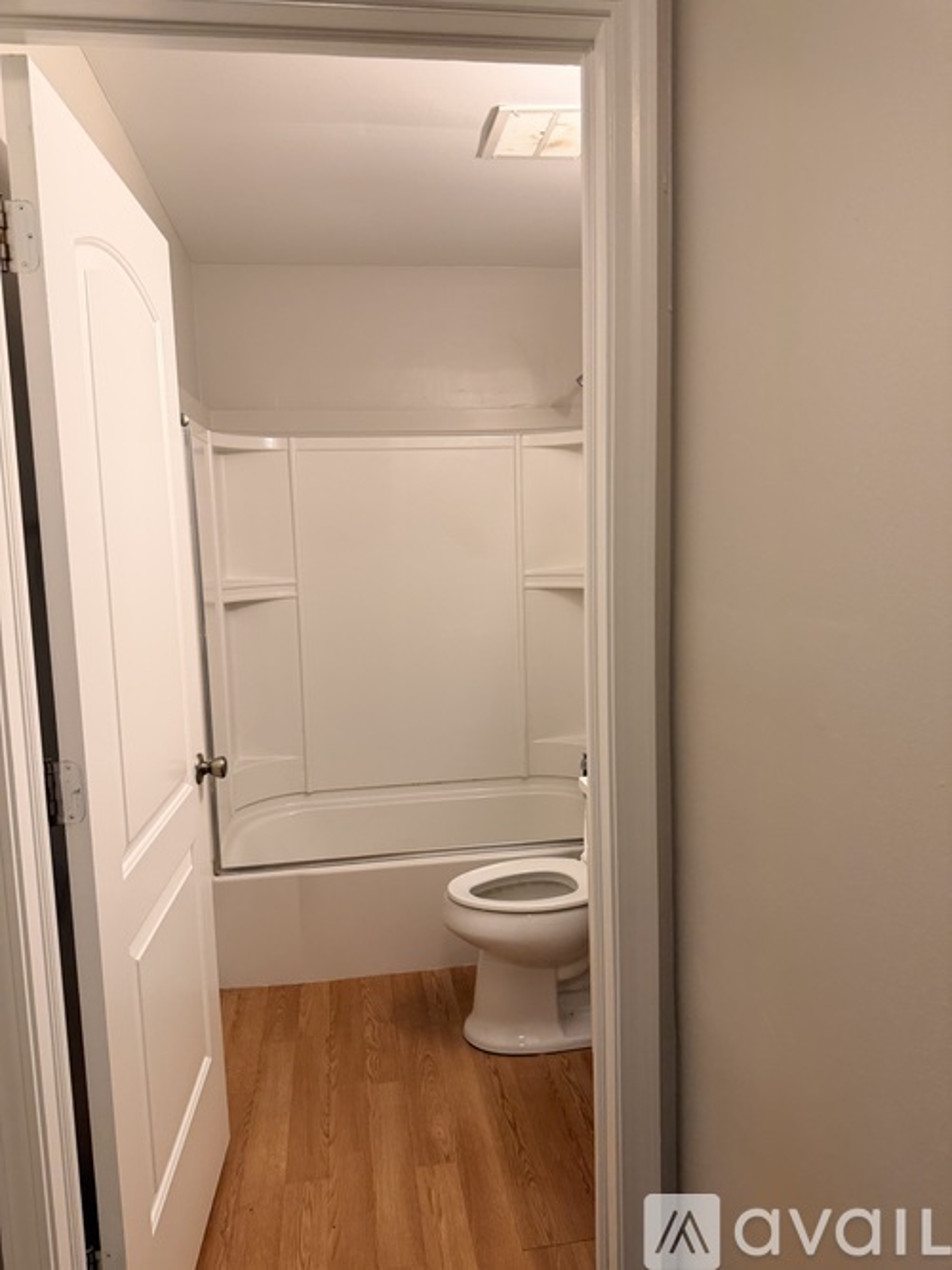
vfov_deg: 71.6
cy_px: 635
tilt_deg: -4.6
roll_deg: +1.0
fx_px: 880
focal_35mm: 24
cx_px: 476
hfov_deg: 56.8
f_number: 1.78
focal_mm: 6.76
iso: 80
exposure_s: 1/120
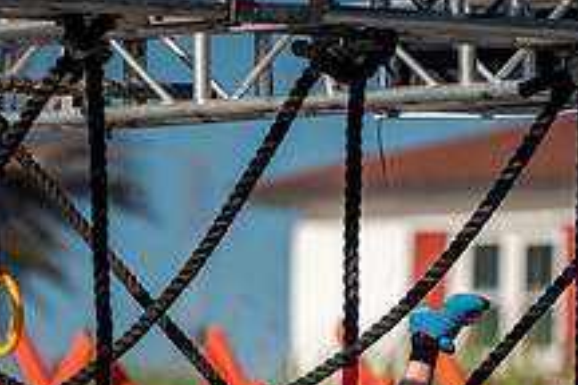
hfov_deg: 3.4
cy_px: 418
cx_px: 228
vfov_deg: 2.2
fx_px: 9857
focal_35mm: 614
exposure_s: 1/4000
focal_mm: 200
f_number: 2.8
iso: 280
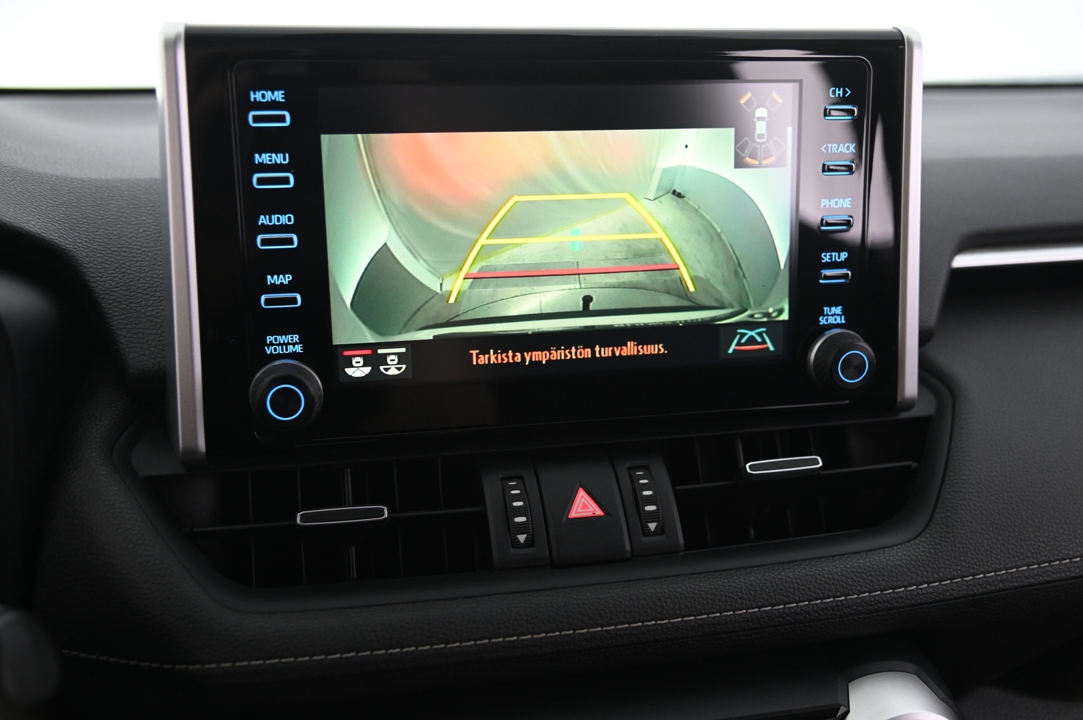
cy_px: 360
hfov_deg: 50.7
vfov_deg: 35.0
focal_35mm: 38
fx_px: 1142
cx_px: 542
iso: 2000
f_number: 4
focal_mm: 38
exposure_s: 1/25
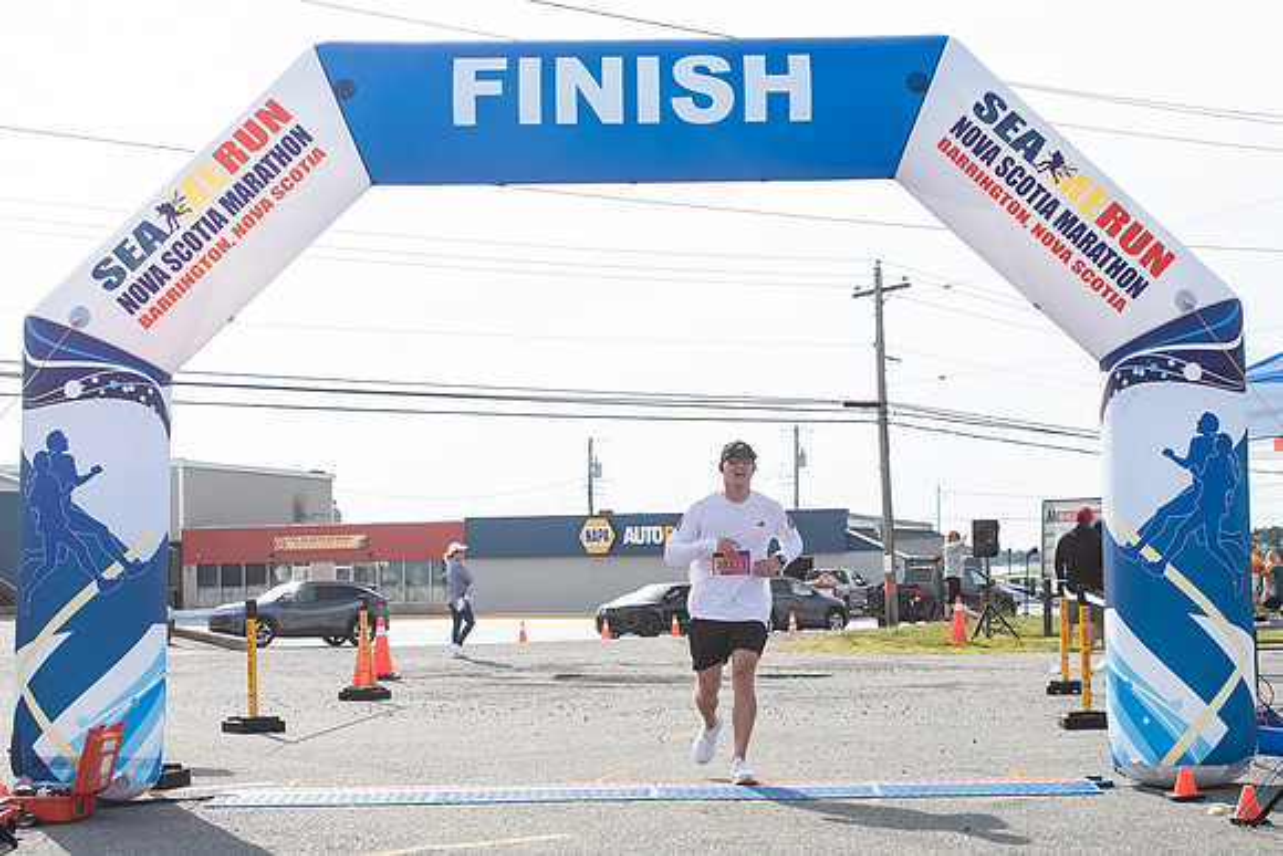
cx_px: 698
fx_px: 2069
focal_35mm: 58
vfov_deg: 23.3
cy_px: 545
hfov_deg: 34.4
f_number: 4
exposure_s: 1/3200
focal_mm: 31
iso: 800
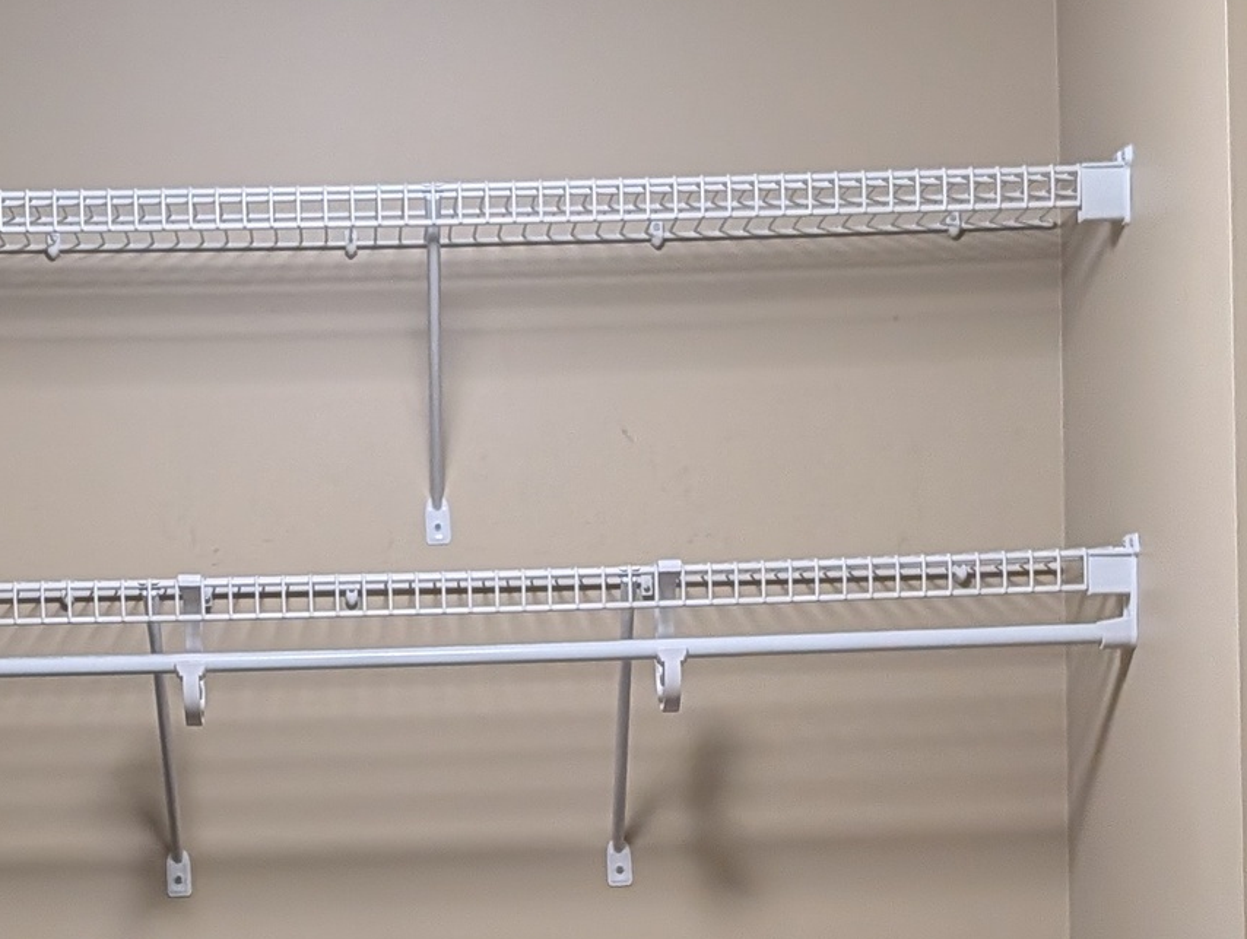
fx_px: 3102
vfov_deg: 16.9
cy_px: 889
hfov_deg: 22.6
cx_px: 350
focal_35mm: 86
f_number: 1.68
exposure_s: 1/120
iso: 159
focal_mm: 6.9
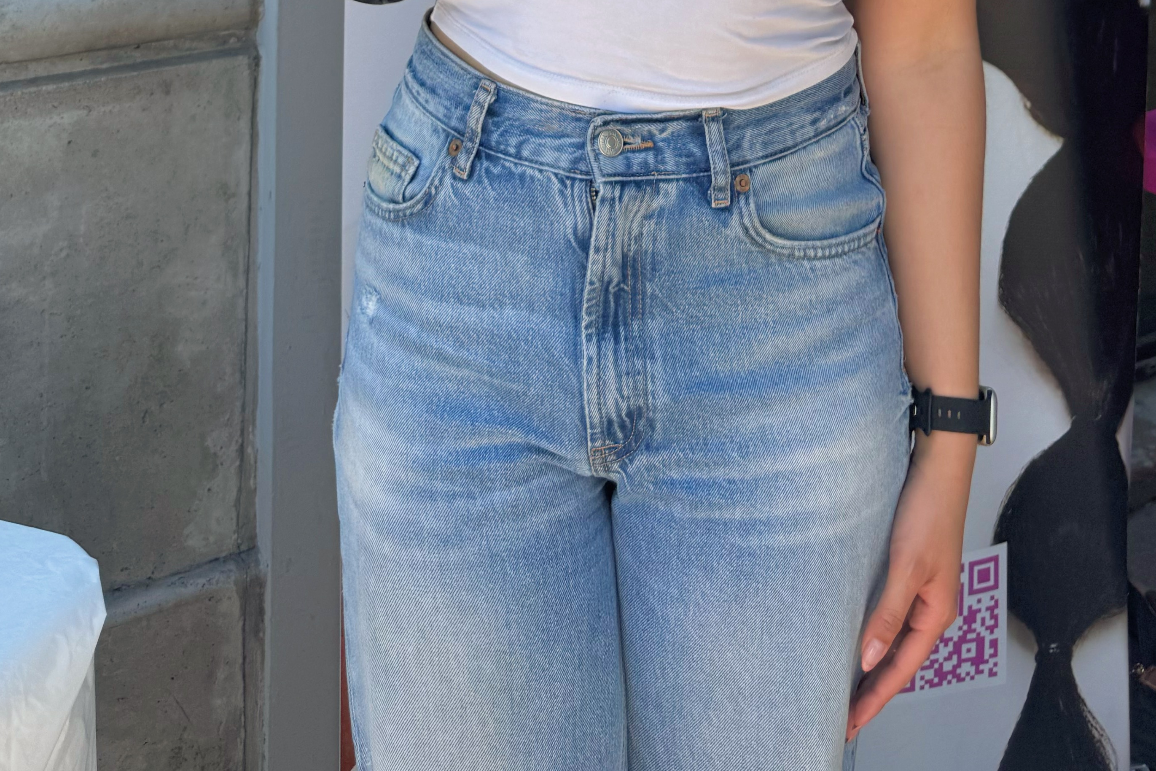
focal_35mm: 52
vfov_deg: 21.2
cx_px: 697
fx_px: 1670
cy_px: -433
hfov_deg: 38.0
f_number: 1.78
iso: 80
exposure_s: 1/1060
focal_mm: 6.76
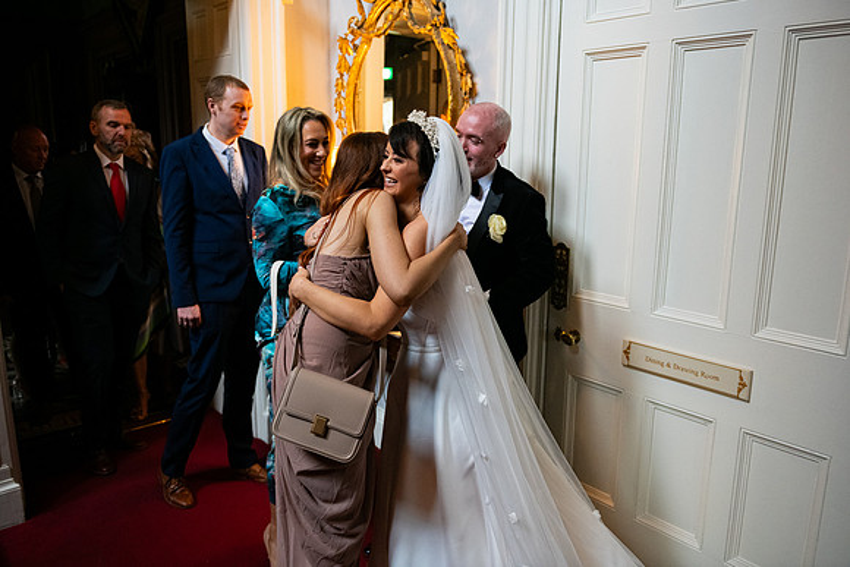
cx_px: 425
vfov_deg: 46.4
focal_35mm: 28
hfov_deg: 65.5
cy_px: 284
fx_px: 661
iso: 1600
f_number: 3.5
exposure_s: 1/160
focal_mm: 28
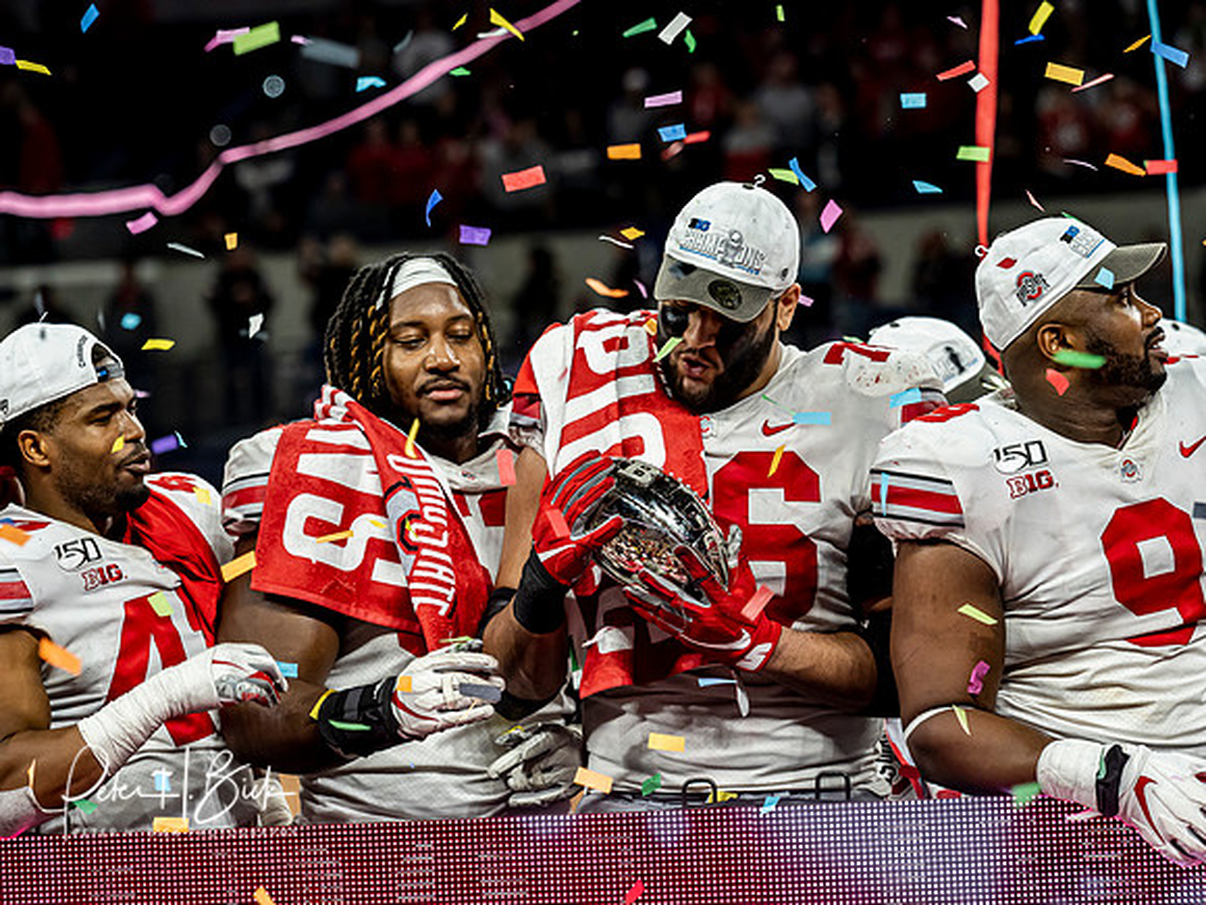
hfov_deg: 7.7
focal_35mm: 257
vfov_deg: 5.8
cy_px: 452
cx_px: 603
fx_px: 8947
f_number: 3.5
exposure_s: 1/320
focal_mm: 125
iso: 640
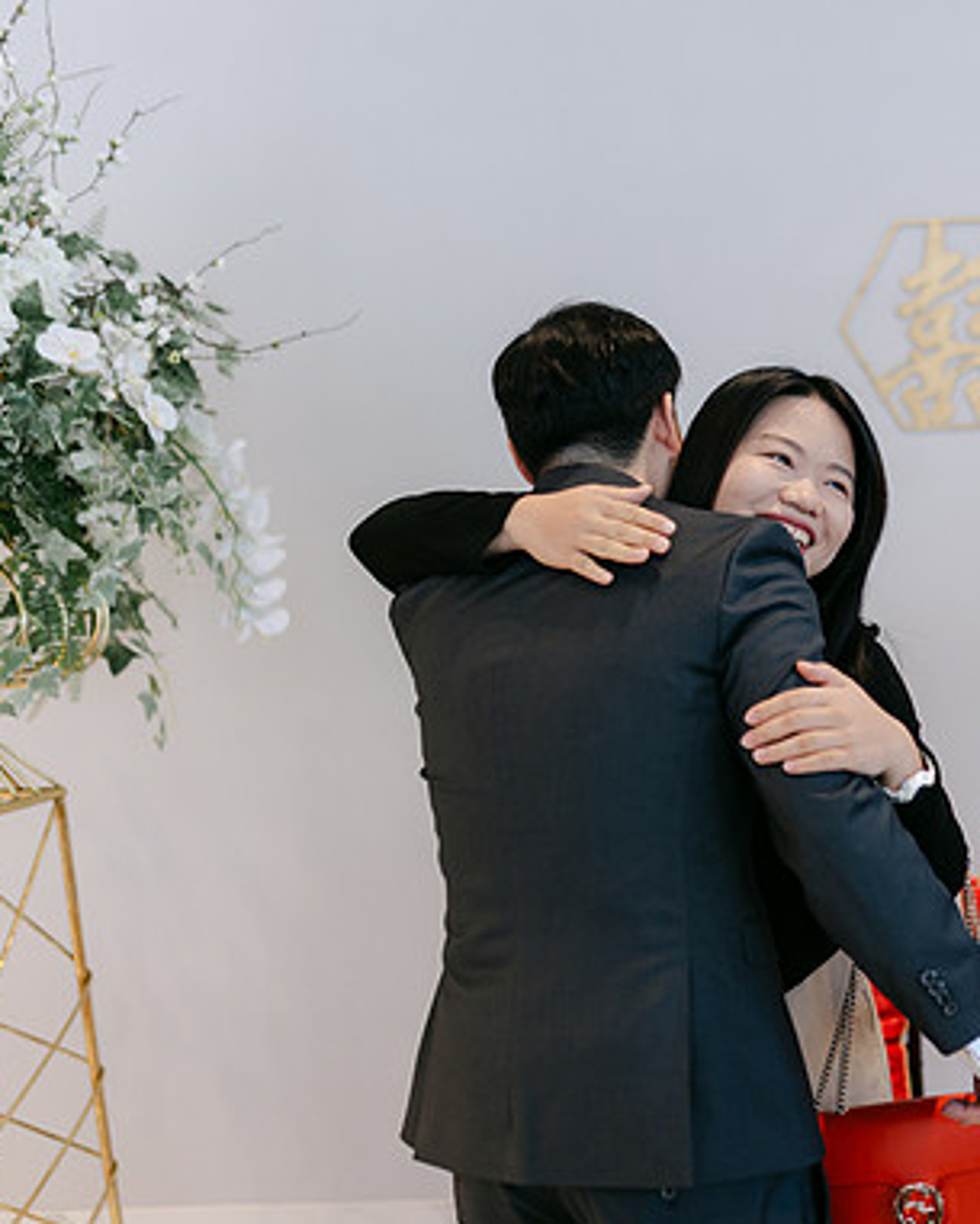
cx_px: 884
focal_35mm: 52
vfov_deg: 36.0
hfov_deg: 28.0
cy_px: 606
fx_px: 1885
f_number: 1.4
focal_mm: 35
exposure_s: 1/125
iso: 250
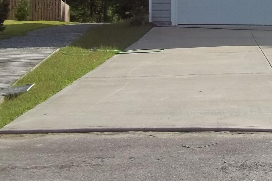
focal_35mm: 93
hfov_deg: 20.2
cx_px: 348
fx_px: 703
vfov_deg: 14.2
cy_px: -48
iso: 64
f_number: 8.8
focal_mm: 5.7
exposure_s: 1/160
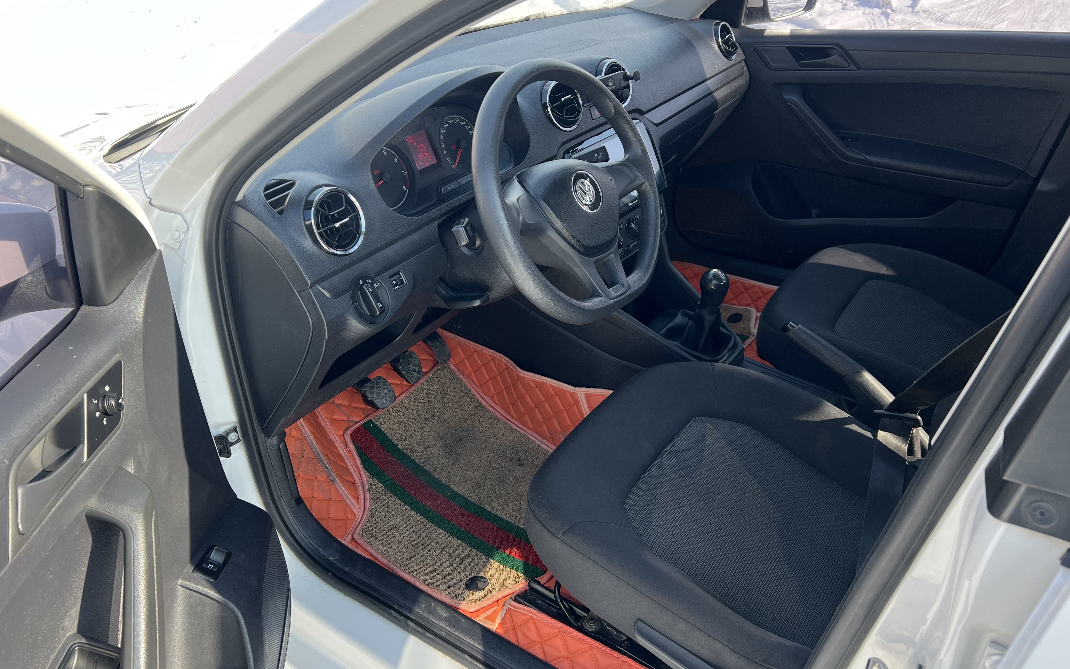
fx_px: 816
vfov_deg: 44.5
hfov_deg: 66.5
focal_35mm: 28
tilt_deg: -28.7
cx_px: 533
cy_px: 307
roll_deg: +2.5
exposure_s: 1/502
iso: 50
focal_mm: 5.7
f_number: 1.5
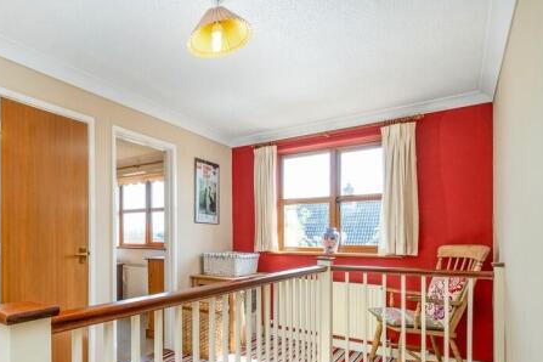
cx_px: 151
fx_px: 332
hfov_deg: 74.2
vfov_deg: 55.4
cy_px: 256
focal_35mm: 22
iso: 250
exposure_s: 1/50
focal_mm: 10
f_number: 7.1
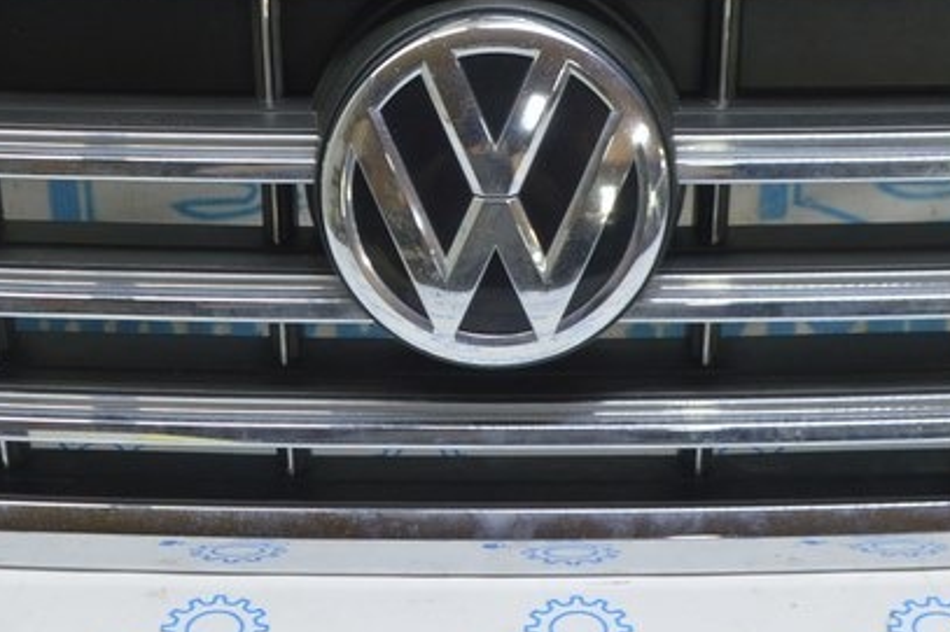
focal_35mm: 83
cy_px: -6
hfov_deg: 24.5
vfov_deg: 16.1
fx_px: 2189
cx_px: 457
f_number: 5.6
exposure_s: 1/20
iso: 400
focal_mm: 22
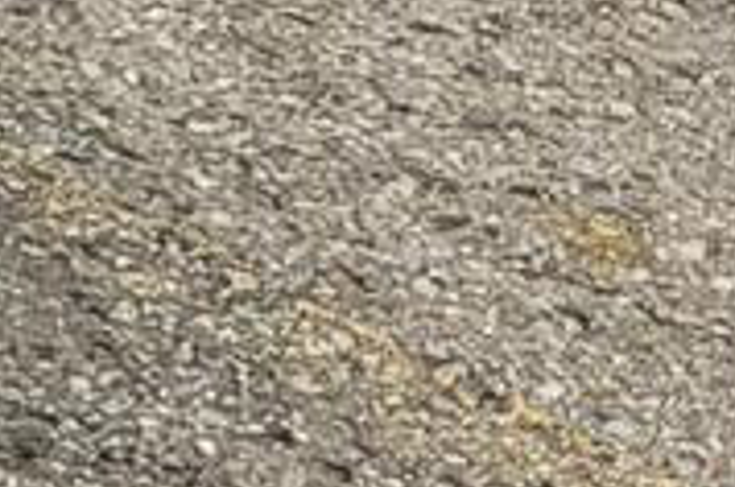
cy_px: -863
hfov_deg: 8.3
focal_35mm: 195
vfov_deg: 6.5
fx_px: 3974
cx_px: -1722
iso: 40
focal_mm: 5.4
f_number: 1.8
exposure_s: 1/332
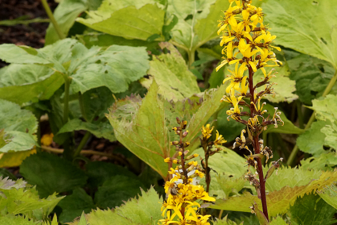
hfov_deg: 6.8
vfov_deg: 4.5
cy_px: 183
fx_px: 2826
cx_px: 251
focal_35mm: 302
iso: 640
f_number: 10
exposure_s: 1/160
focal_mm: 100
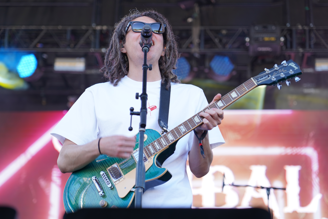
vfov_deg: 13.0
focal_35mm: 105
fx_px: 957
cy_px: 110
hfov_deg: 19.5
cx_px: 164
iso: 200
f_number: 4
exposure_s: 1/125
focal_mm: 105
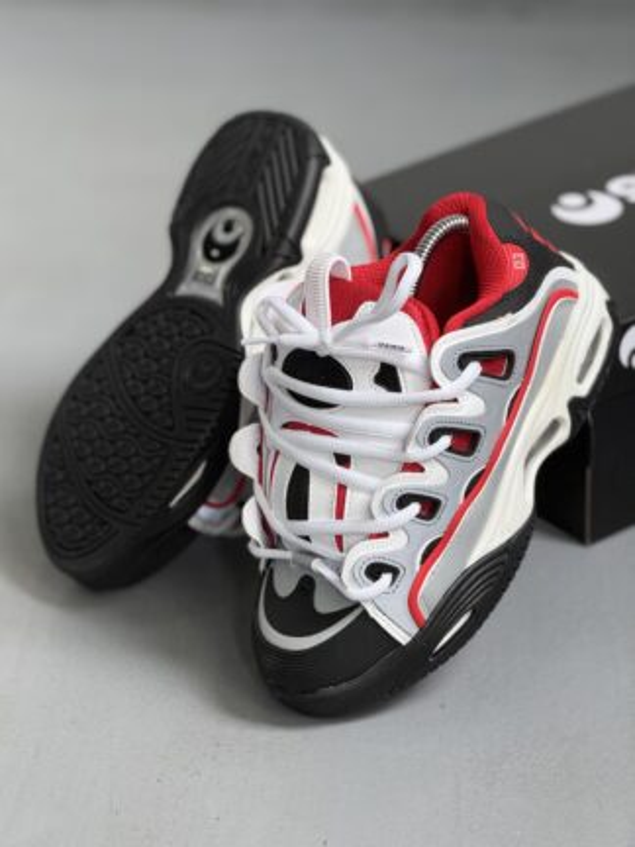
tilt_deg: -28.9
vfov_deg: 16.4
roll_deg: +2.7
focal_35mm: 120
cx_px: 318
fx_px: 2935
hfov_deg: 12.3
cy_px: 424
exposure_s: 1/60
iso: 200
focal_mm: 15.66
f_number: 2.8
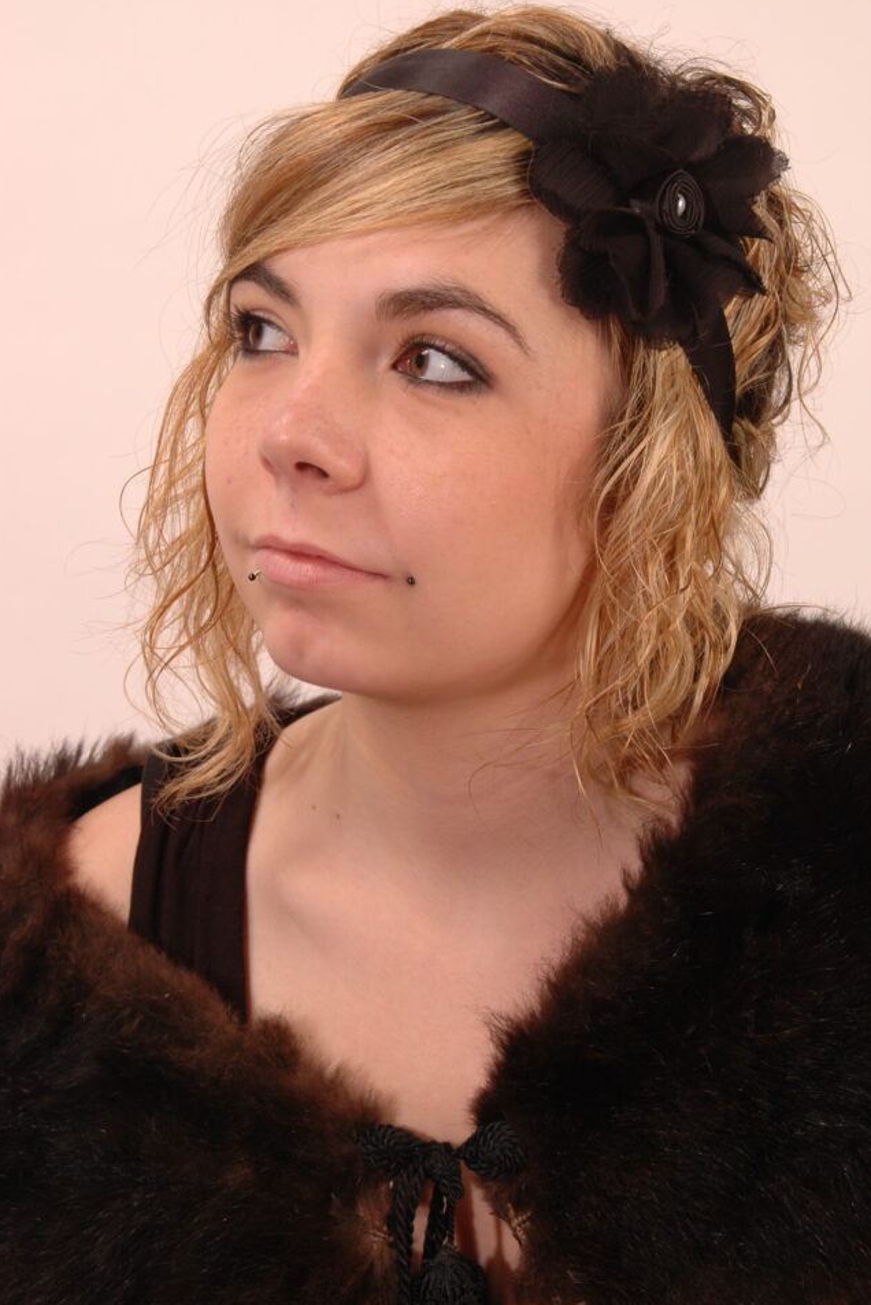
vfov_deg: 23.0
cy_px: 629
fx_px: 3211
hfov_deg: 15.4
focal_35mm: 89
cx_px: 458
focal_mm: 55
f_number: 9
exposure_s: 1/200
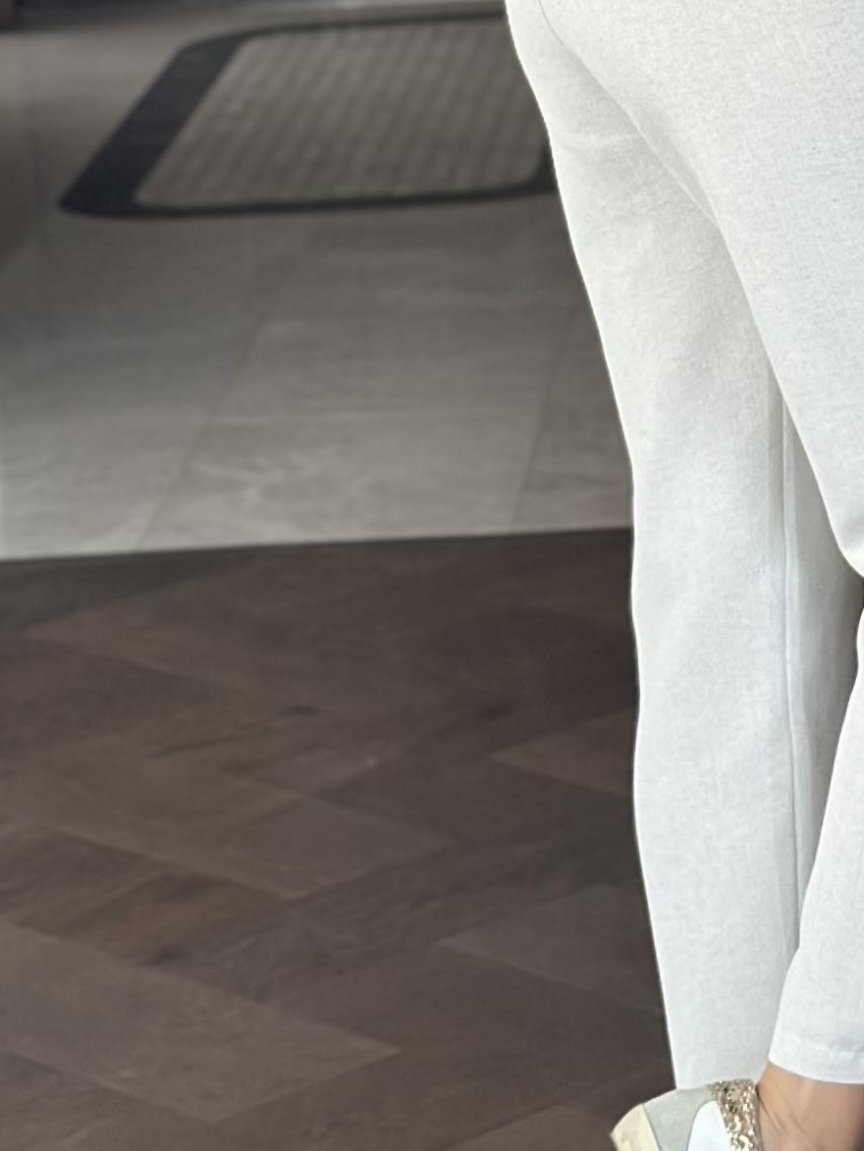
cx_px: 748
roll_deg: +3.9
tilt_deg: -14.5
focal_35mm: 165
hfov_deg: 9.0
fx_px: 5490
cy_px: -66
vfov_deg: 11.8
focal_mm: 6.86
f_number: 1.78
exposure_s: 1/98
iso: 125
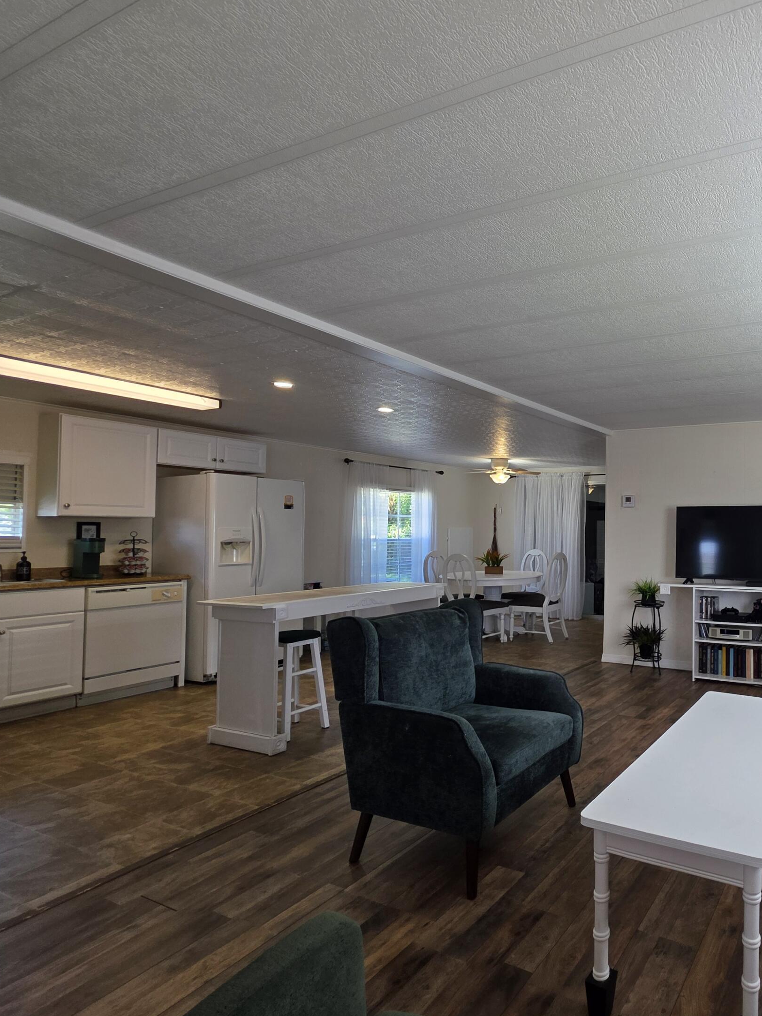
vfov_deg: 87.7
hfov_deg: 63.2
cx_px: 644
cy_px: 520
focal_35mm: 18
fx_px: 528
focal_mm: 2.2
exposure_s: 1/120
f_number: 1.9
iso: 32
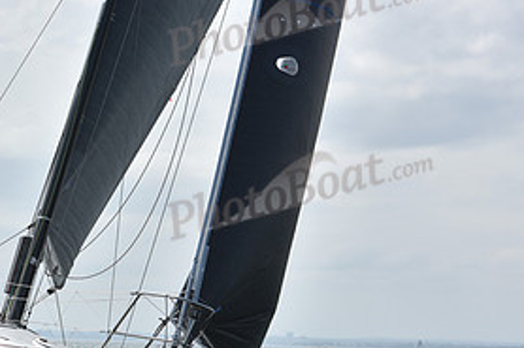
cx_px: 72
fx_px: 2429
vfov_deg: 8.2
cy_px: 315
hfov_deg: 12.2
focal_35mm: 167
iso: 200
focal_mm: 80
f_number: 7.1
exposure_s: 1/1600
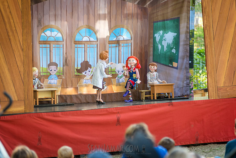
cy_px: 79
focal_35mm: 208
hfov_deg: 9.9
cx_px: 118
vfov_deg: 6.6
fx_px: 1364
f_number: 3.5
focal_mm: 200
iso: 500
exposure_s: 1/250
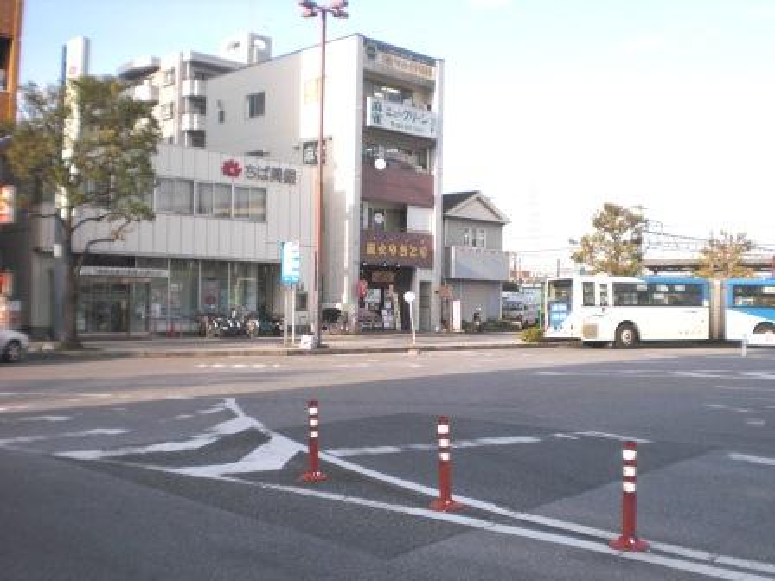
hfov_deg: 49.0
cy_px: 290
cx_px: 388
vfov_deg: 37.7
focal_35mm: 38
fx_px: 851
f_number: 3.1
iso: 64
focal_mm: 6.3
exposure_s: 1/500
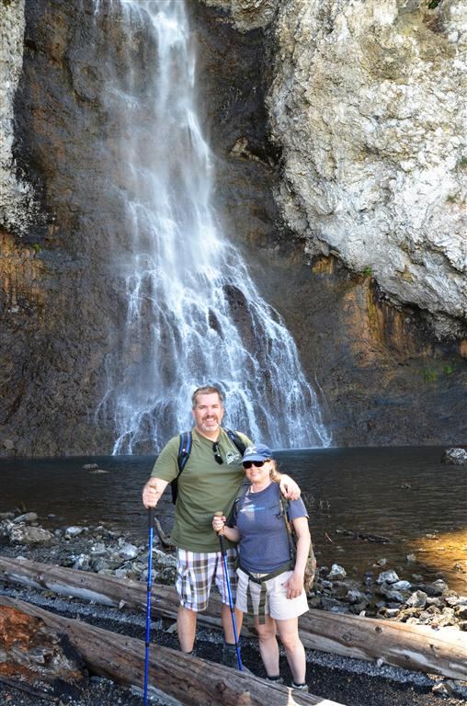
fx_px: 528
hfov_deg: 47.7
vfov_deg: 67.5
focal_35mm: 27
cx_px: 234
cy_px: 353
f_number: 5.6
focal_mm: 18
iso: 400
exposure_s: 1/125
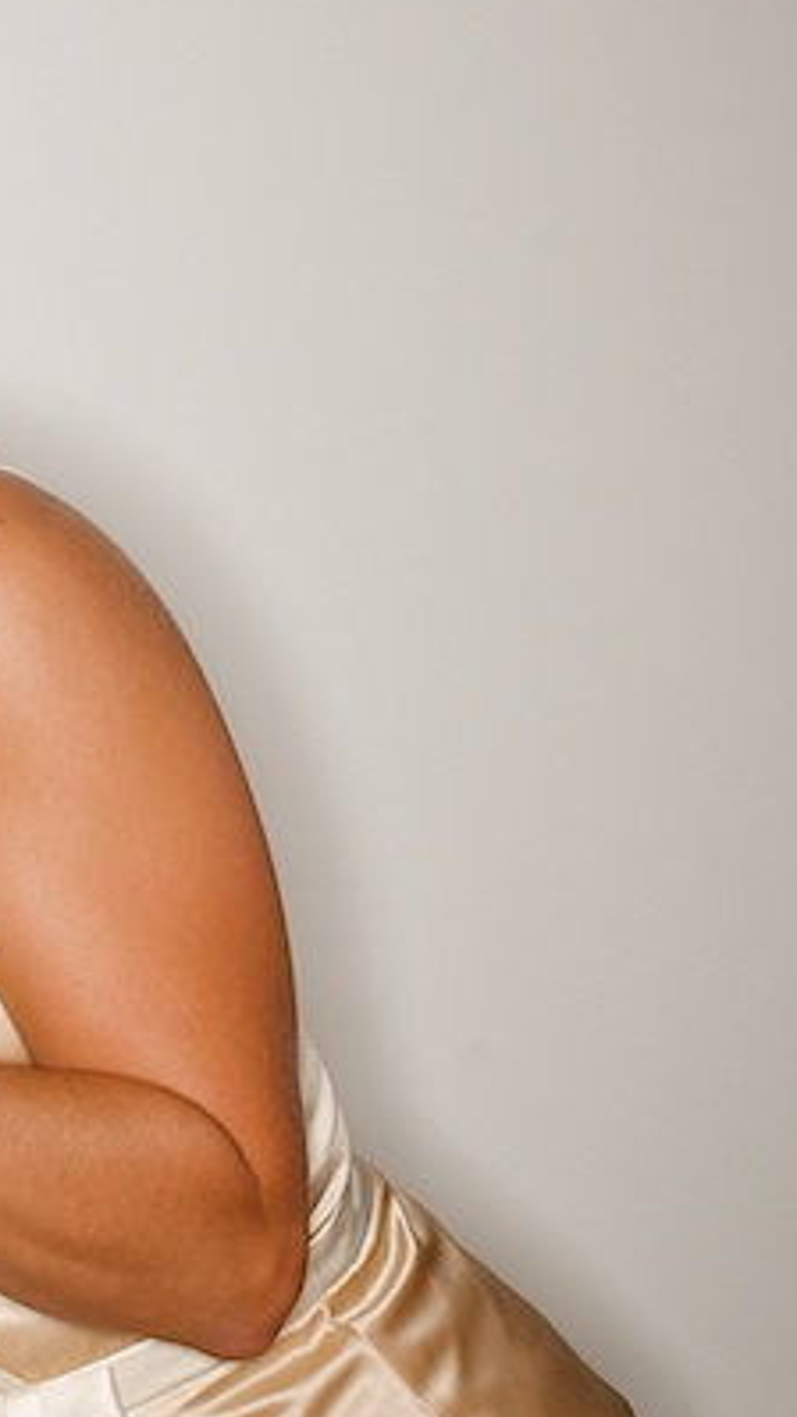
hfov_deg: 10.5
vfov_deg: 19.4
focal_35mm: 110
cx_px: -498
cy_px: 506
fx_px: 4138
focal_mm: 31
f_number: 16
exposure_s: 1/160
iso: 200
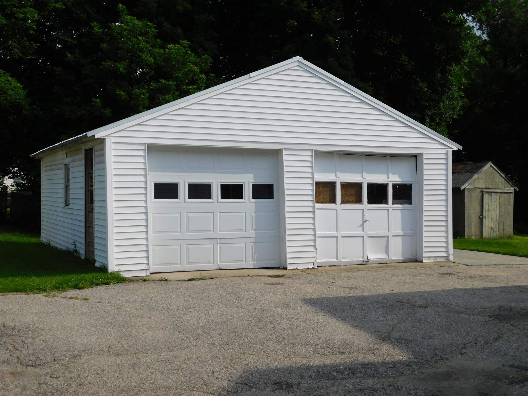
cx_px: 264
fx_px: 686
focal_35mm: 45
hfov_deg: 42.1
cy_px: 198
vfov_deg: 32.2
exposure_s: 1/400
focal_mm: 8
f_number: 7.4
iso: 125
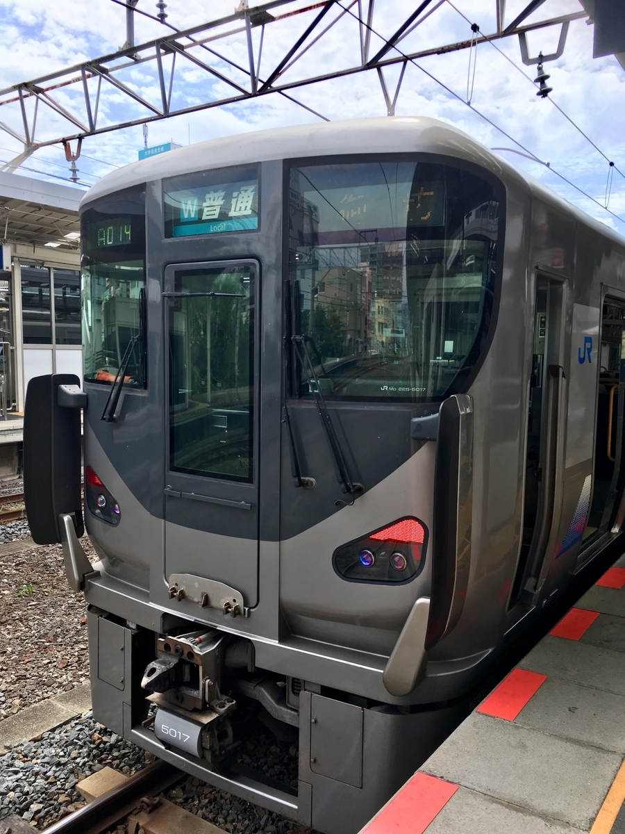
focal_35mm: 29
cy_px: 417
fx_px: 698
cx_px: 312
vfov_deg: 61.7
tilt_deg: -4.5
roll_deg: -0.2
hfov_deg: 48.2
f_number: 2.2
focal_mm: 4.15
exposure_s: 1/874
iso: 25
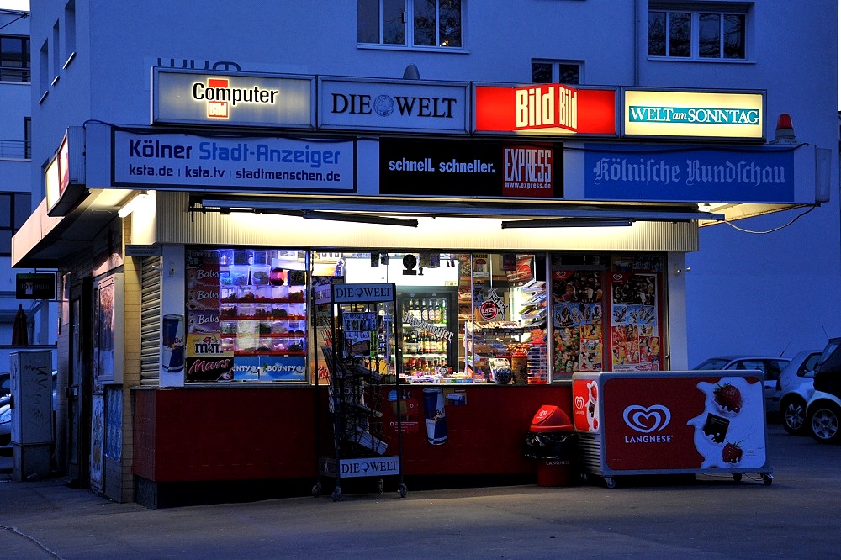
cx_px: 420
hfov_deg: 31.0
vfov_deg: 20.9
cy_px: 280
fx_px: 1518
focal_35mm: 65
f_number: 5.6
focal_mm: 65
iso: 1600
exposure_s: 1/40
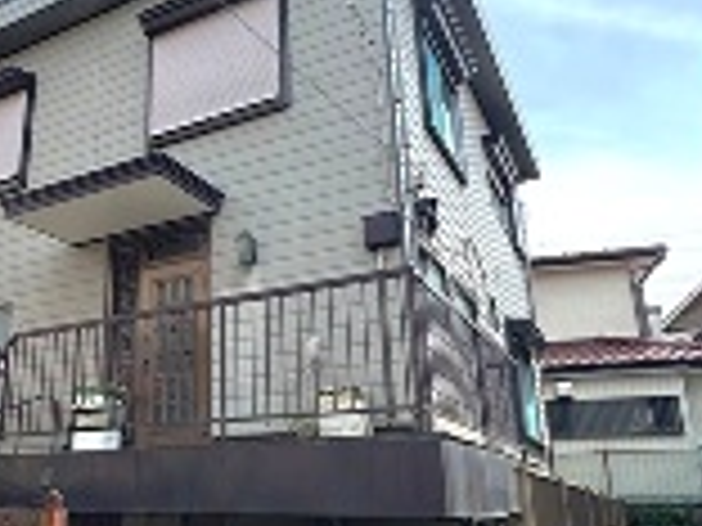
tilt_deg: +16.1
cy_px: 297
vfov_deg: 39.6
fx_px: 730
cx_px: 202
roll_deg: -0.5
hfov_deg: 49.9
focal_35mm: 36
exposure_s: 1/849
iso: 50
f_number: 2.2
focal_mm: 2.22
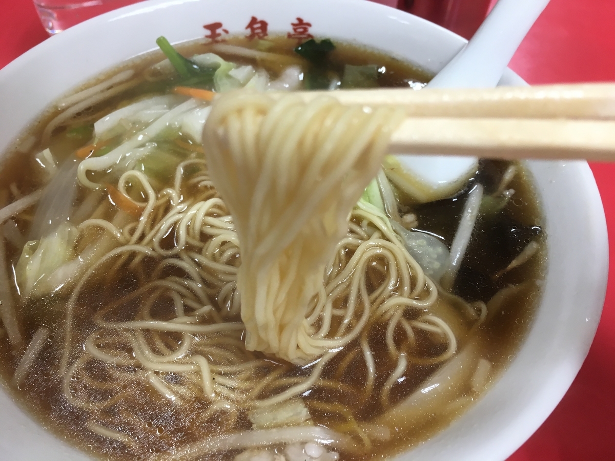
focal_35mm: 29
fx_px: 515
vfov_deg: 48.2
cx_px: 308
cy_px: 230
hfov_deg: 61.7
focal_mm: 4.15
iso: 32
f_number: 2.2
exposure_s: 1/40
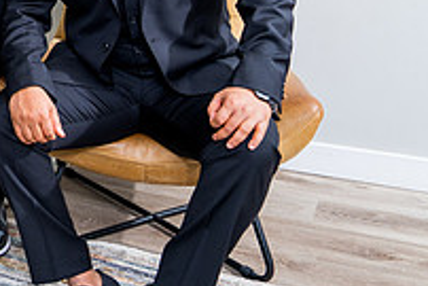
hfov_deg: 25.4
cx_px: -121
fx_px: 821
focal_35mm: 69
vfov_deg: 18.8
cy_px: -43
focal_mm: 24
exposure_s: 1/160
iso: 200
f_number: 4
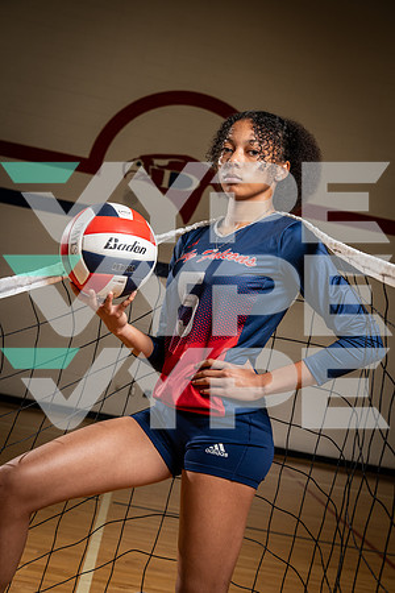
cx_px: 198
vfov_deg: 39.6
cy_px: 296
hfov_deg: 27.0
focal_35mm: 50
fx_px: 823
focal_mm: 50
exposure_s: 1/250
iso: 320
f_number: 5.6
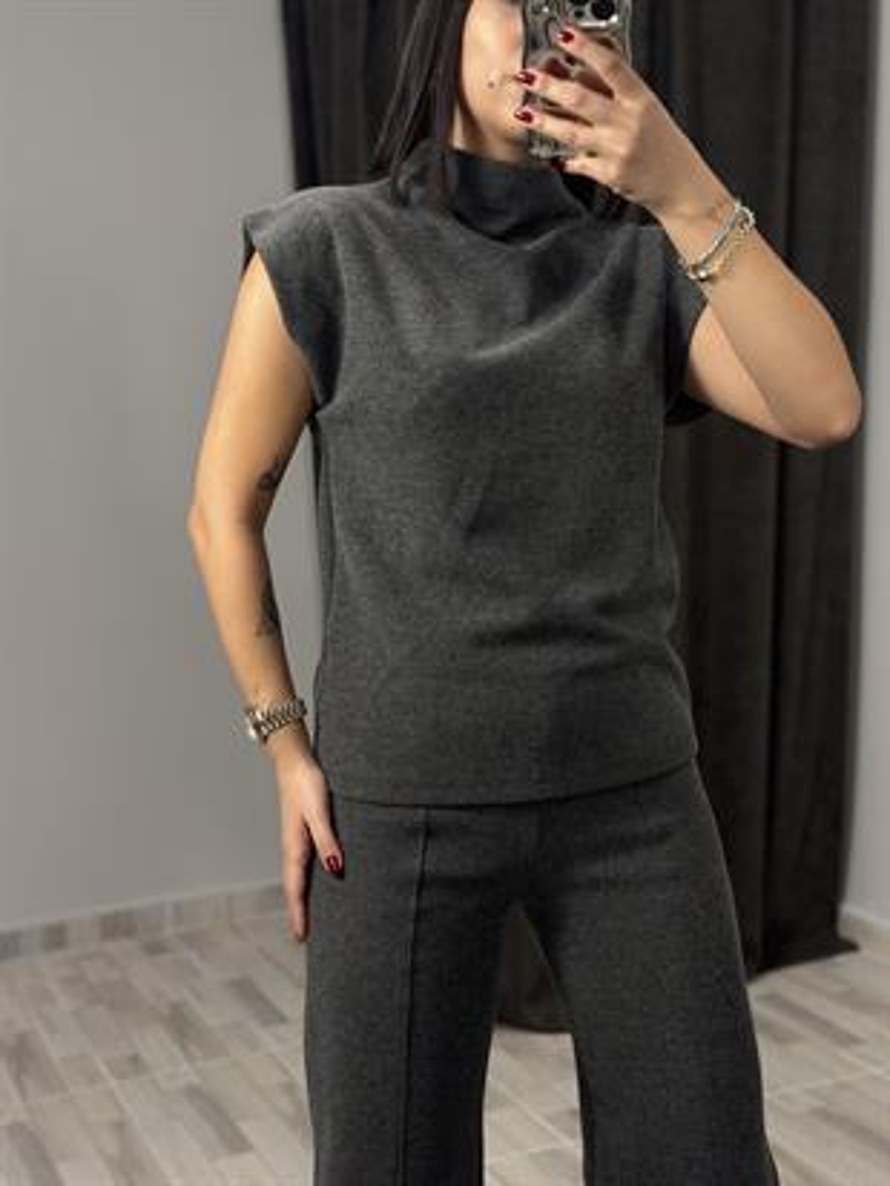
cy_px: 593
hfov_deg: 30.3
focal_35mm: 48
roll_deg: +3.7
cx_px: 445
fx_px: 1645
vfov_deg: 39.6
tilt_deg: -33.0
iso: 160
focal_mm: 6.86
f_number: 1.78
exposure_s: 1/100
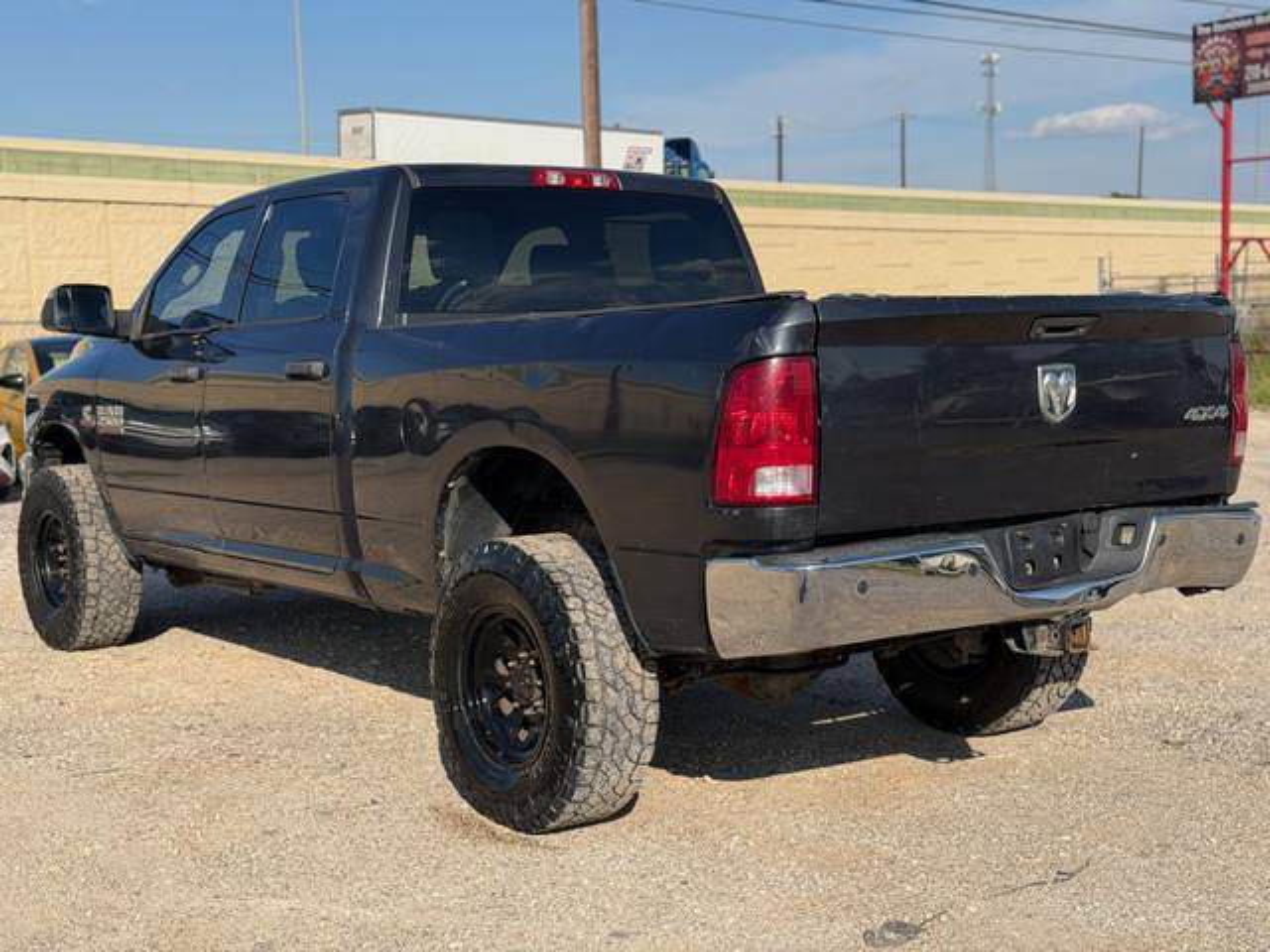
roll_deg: +2.6
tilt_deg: -5.4
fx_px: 1761
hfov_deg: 39.7
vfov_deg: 30.3
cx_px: 635
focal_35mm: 48
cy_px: 476
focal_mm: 6.76
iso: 64
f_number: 1.78
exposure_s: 1/4587
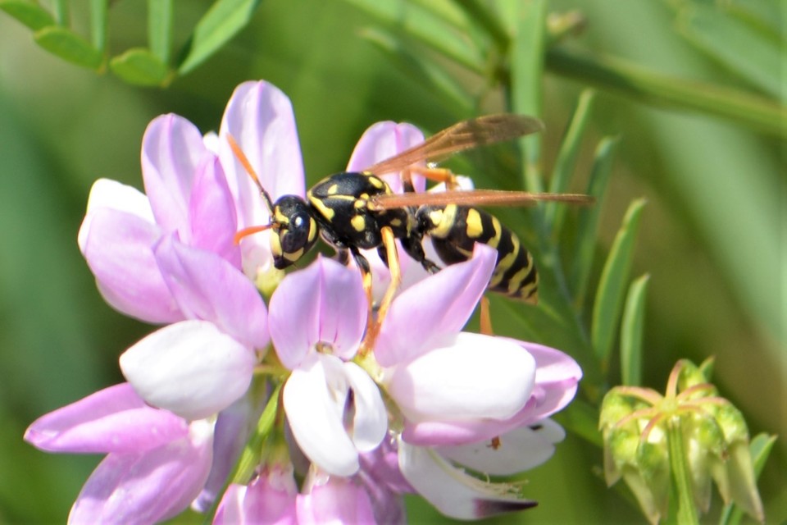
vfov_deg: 3.1
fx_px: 9837
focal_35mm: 450
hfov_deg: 4.6
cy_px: 262
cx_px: 394
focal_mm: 300
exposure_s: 1/160
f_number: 8
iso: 100
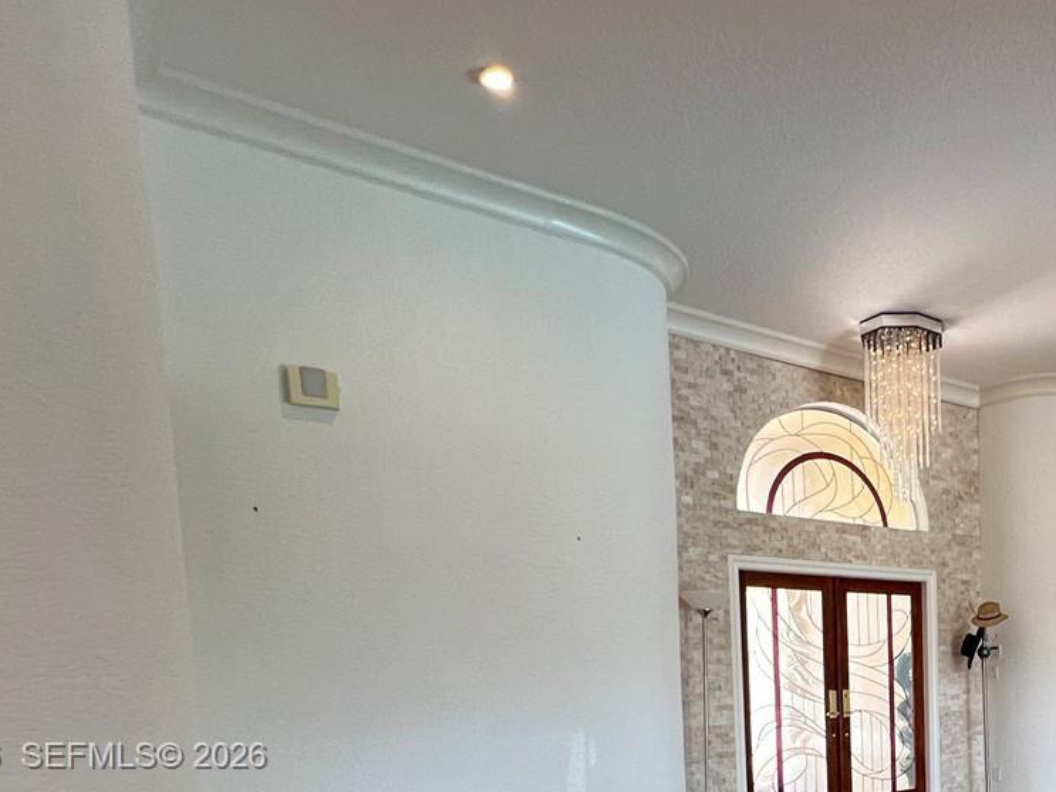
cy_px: 758
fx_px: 854
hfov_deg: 54.7
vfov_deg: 43.9
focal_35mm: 28
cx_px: 961
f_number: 1.8
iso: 200
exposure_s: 1/60
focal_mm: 1.57
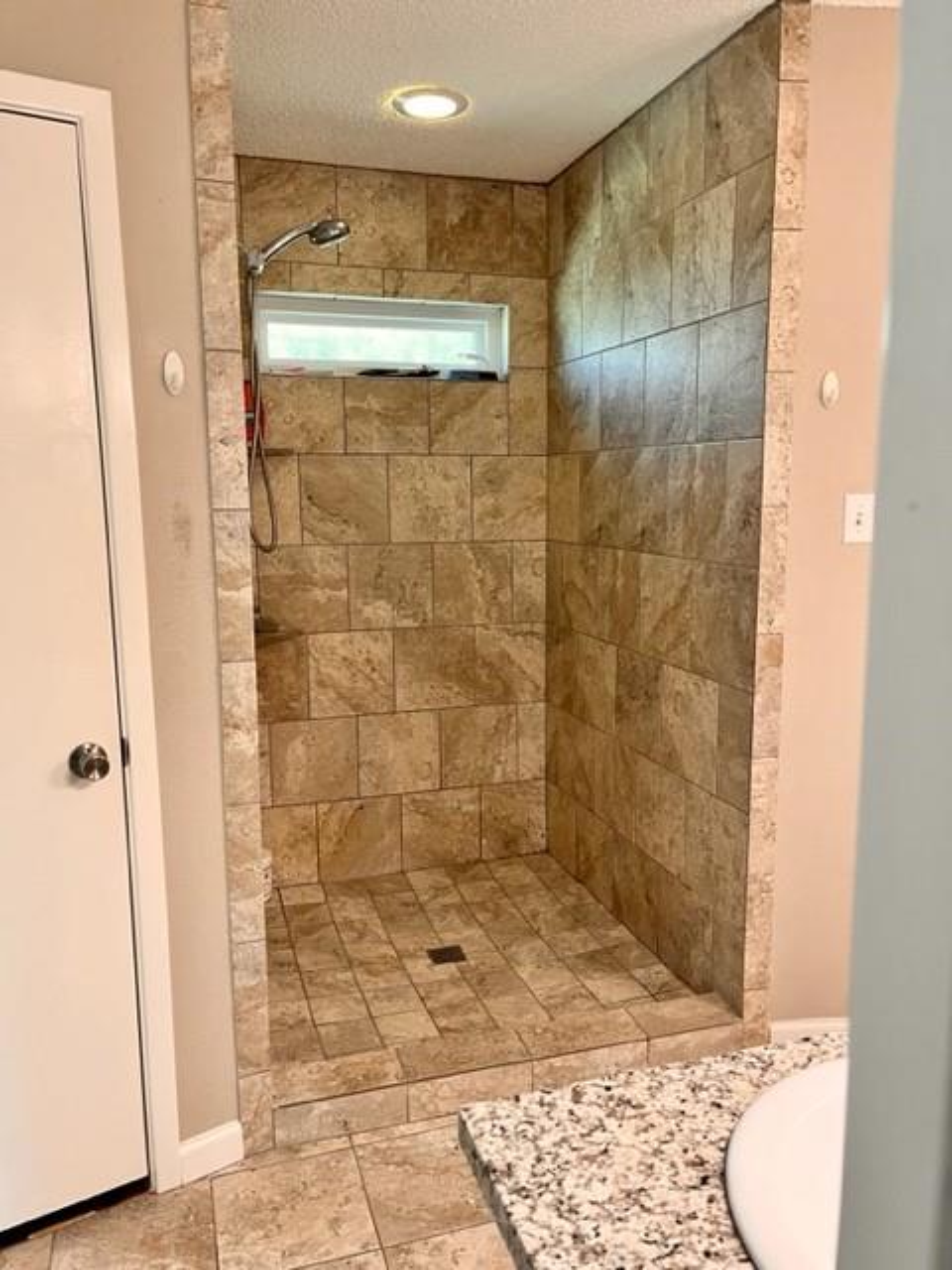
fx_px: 953
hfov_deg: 53.1
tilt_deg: -8.5
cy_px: 635
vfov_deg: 67.3
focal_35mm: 26
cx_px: 476
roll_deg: +1.5
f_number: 1.6
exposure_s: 1/60
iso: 125
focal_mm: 5.1
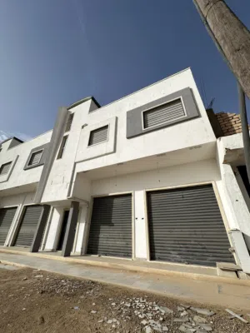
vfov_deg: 102.1
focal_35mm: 14
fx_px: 135
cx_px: 125
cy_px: 166
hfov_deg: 85.7
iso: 40
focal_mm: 2.22
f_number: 2.2
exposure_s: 1/4464
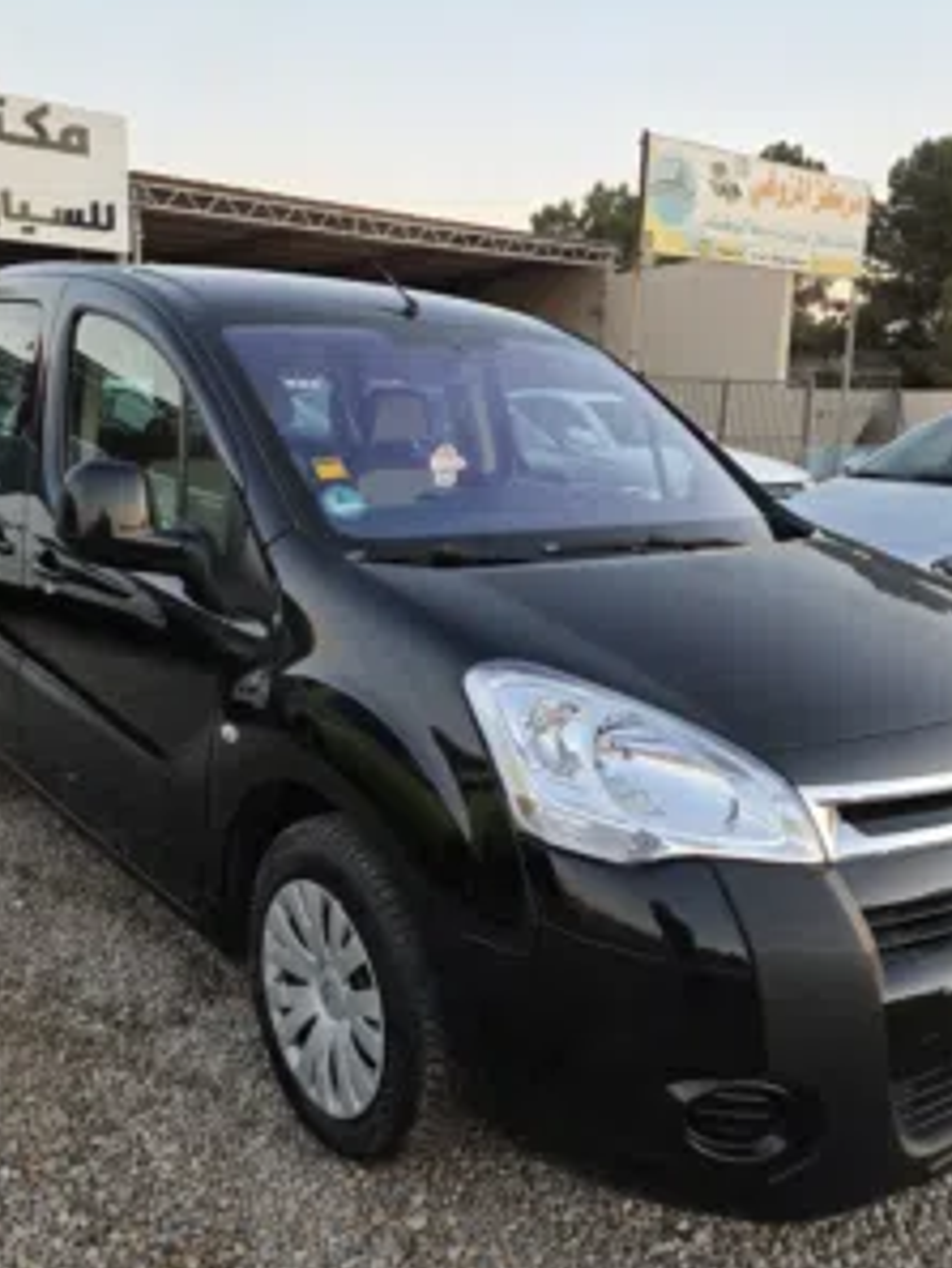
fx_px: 1136
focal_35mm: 31
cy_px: 606
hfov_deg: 45.5
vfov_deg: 58.3
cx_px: 470
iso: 160
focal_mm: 5.4
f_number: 1.8
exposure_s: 1/180
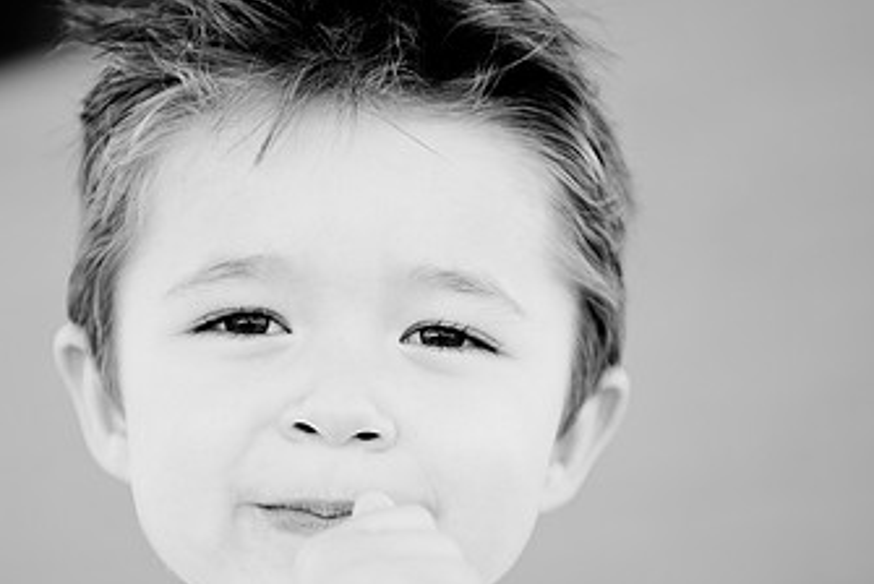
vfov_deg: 11.3
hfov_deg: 16.9
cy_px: 365
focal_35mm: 121
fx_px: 2940
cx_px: 381
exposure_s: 1/400
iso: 200
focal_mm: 70
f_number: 2.8
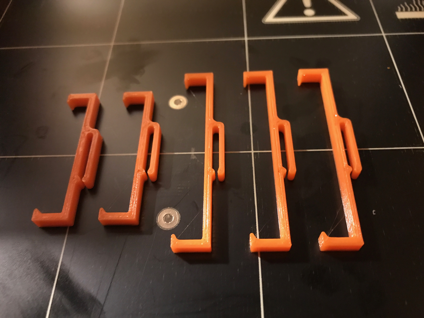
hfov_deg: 63.4
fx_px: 343
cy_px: 159
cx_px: 212
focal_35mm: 28
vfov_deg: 49.7
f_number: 1.8
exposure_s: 1/5
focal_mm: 3.99
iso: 80
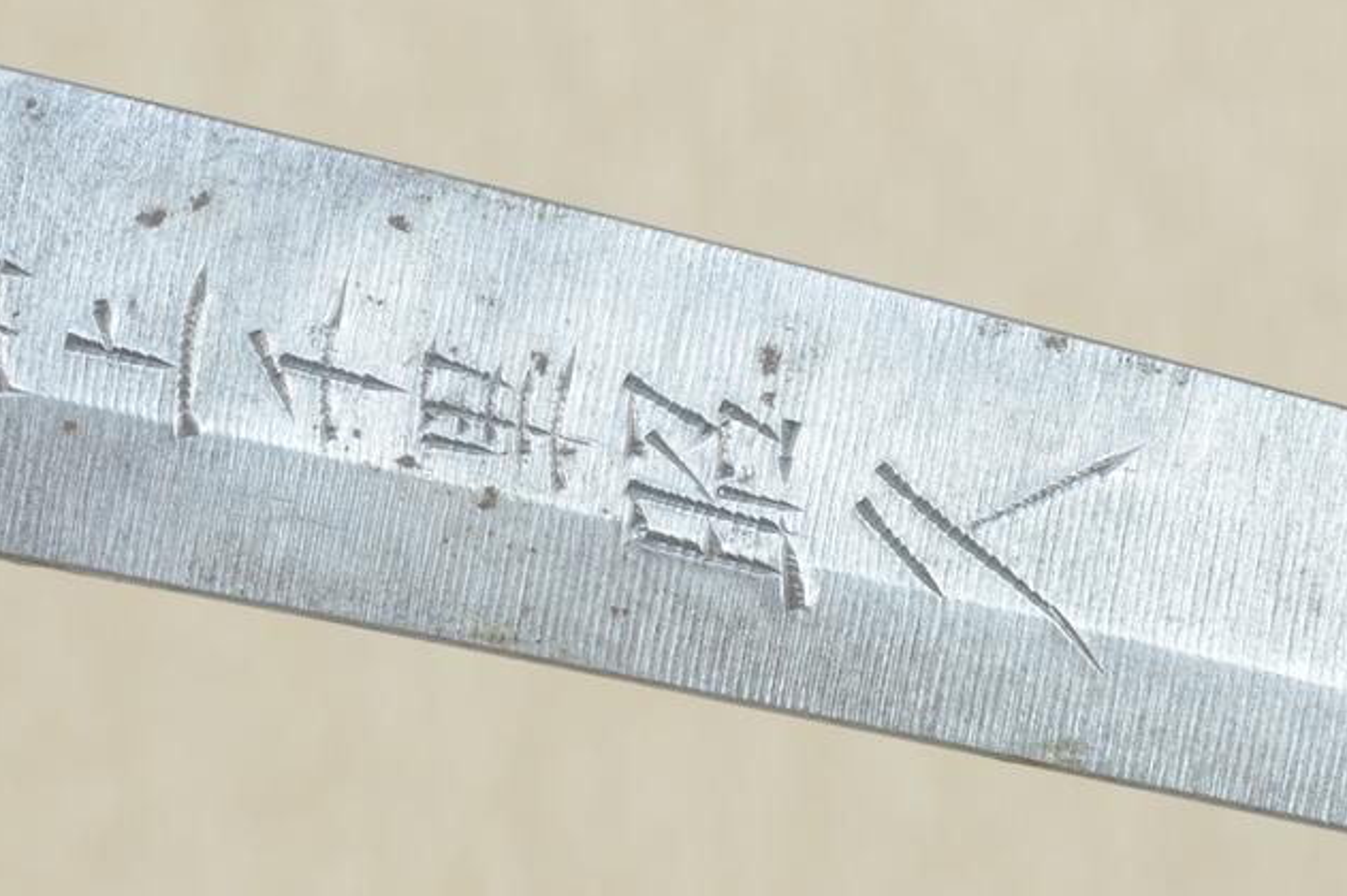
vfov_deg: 4.3
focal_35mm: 316
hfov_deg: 6.5
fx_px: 11821
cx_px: 115
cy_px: 234
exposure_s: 1/1.6
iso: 400
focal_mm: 95
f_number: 11
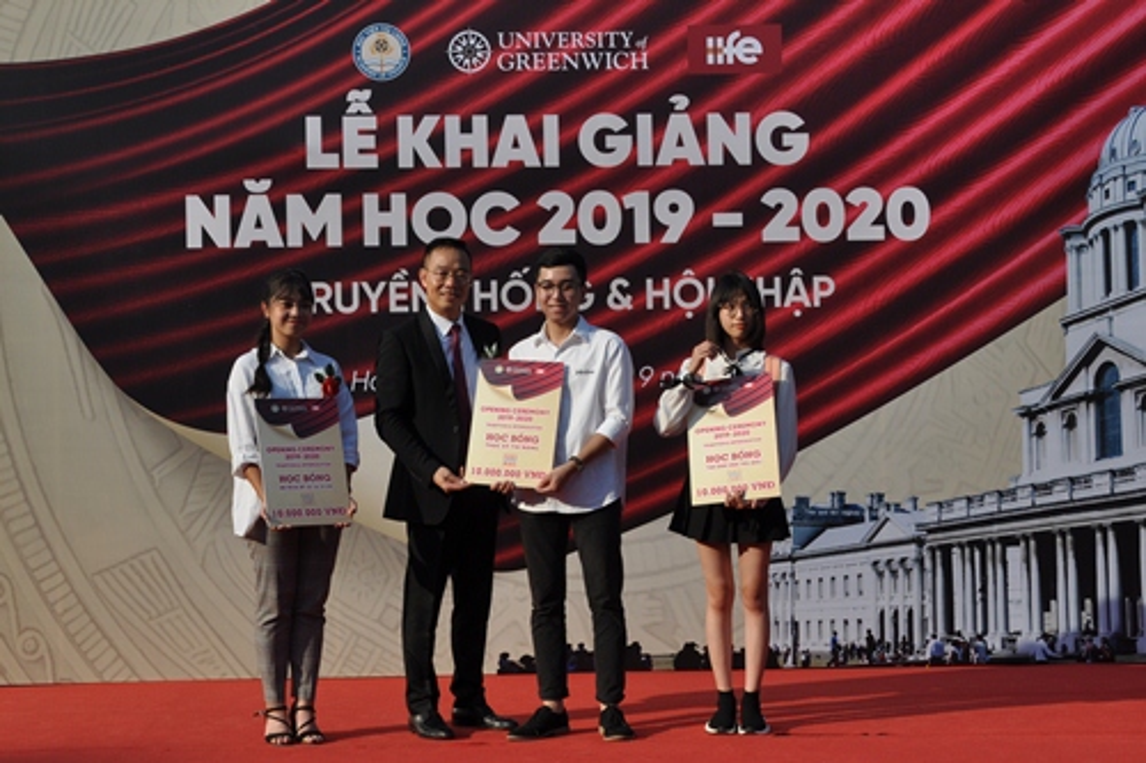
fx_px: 1241
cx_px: 573
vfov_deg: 34.2
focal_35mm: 39
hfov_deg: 49.6
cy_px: 382
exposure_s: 1/400
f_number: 10
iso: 200
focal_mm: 26
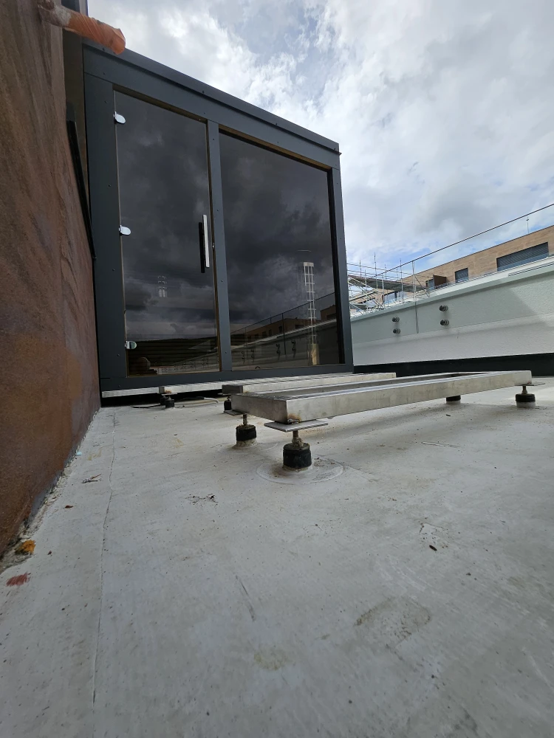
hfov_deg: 89.9
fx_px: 277
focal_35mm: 13
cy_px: 369
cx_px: 277
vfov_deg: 106.2
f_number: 2.2
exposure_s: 1/1195
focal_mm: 1.74
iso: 32
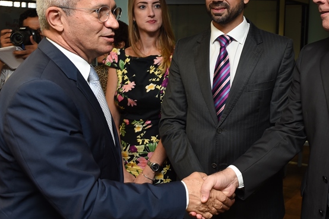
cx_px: 231
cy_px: 64
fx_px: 356
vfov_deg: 33.7
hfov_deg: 48.4
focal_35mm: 39
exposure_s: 1/40
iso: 800
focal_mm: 24
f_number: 8
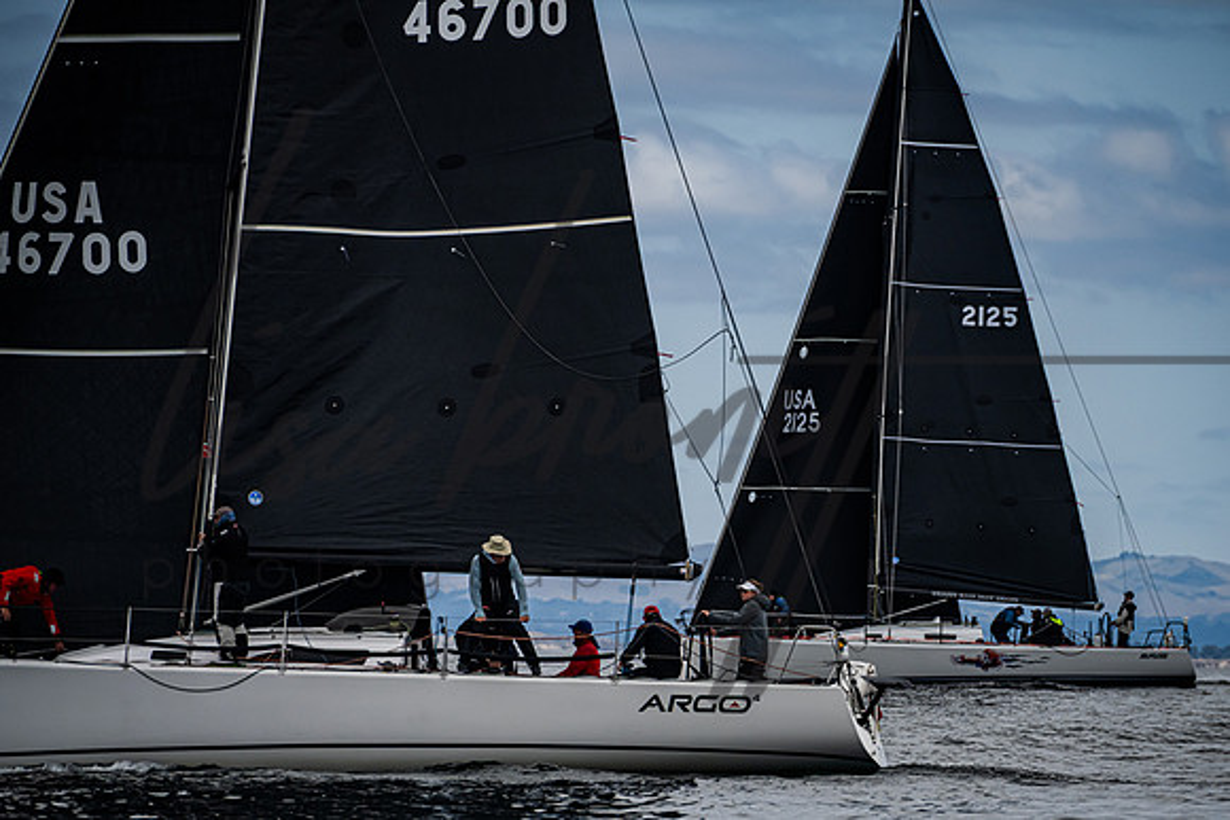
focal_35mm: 375
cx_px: 697
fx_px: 12817
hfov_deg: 5.5
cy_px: 464
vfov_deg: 3.7
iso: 640
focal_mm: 330
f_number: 8
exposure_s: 1/3200
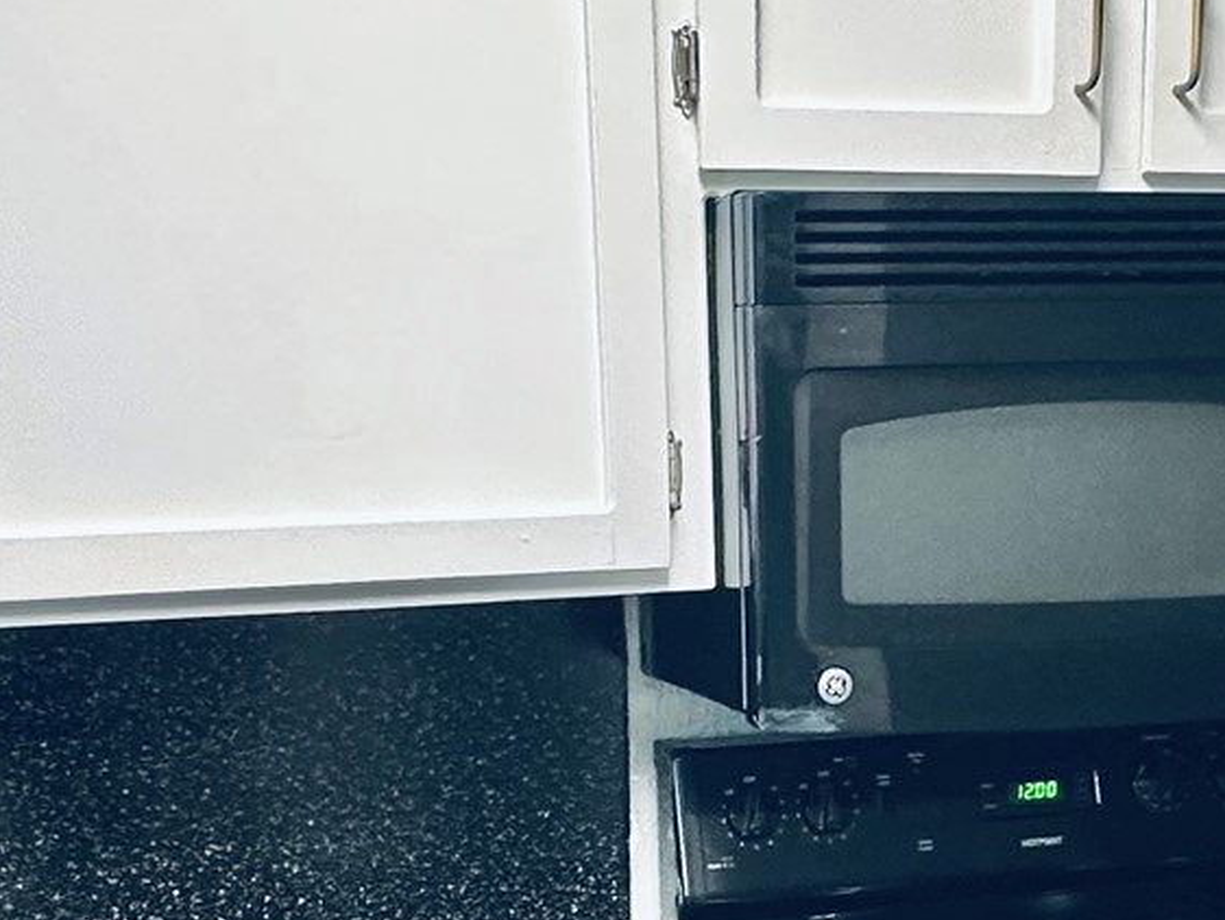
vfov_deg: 27.1
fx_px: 1806
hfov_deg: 37.3
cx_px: 728
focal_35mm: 51
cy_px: 907
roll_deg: +1.9
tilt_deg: -14.3
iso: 250
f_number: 2.2
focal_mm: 2.22
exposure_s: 1/60
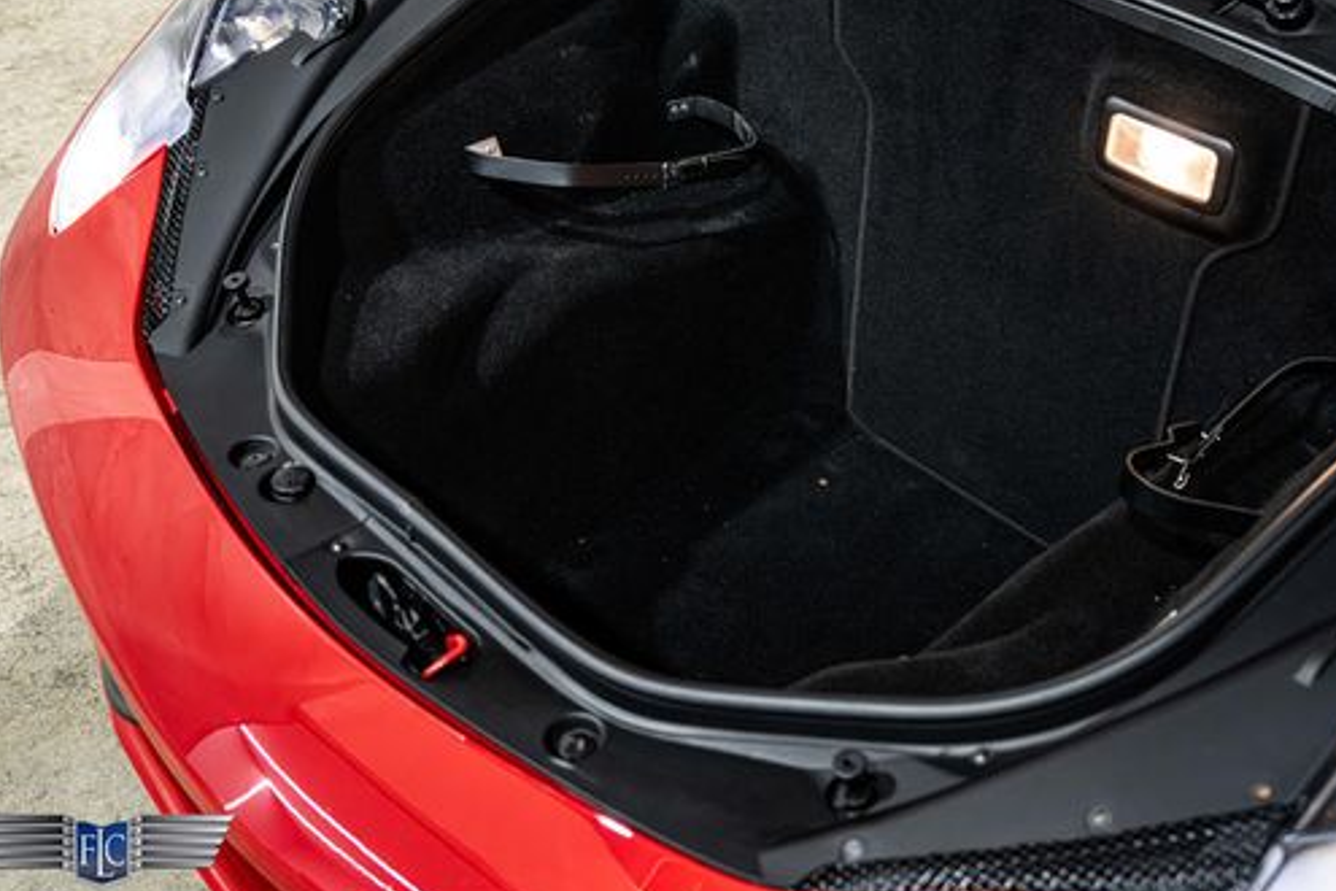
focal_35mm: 44
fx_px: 1633
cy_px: 360
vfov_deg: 30.4
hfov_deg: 44.4
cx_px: 767
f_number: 4
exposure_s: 1/40
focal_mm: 34
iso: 1600
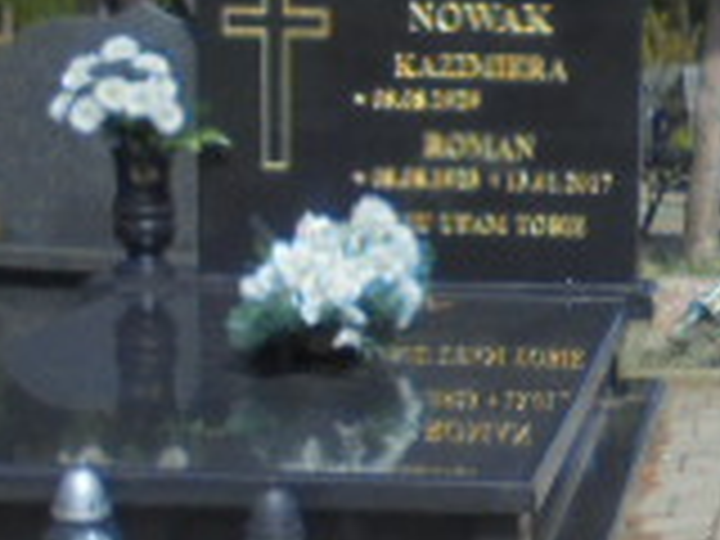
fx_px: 2413
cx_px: 914
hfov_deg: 16.2
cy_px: 410
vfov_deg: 12.7
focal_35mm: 116
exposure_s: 1/125
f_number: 11.8
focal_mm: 5.3
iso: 100
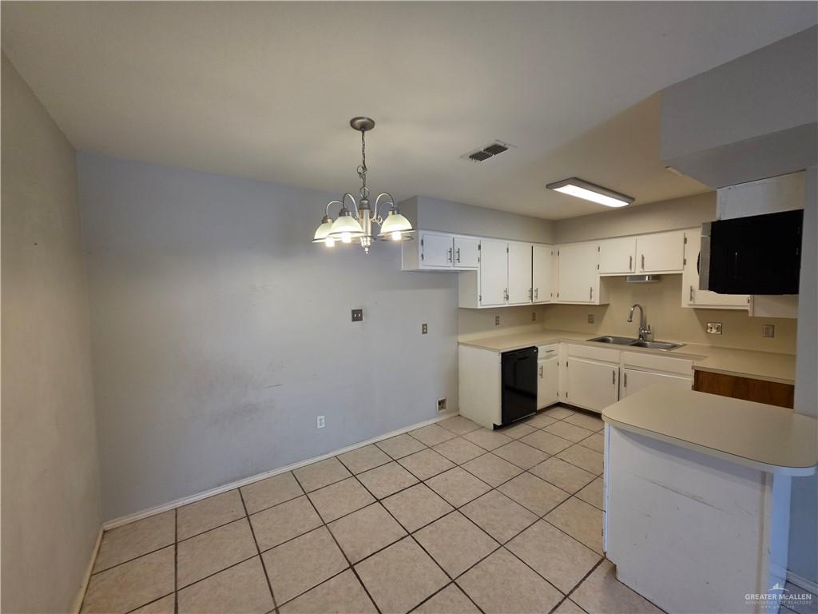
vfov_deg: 89.9
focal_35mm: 13
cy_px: 307
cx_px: 409
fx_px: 307
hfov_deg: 106.2
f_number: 1.9
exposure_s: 1/120
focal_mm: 2.2
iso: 160
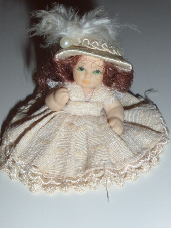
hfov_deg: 22.6
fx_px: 428
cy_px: 114
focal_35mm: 65
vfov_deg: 29.8
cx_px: 86
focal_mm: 11
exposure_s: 1/60
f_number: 4.8
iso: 160
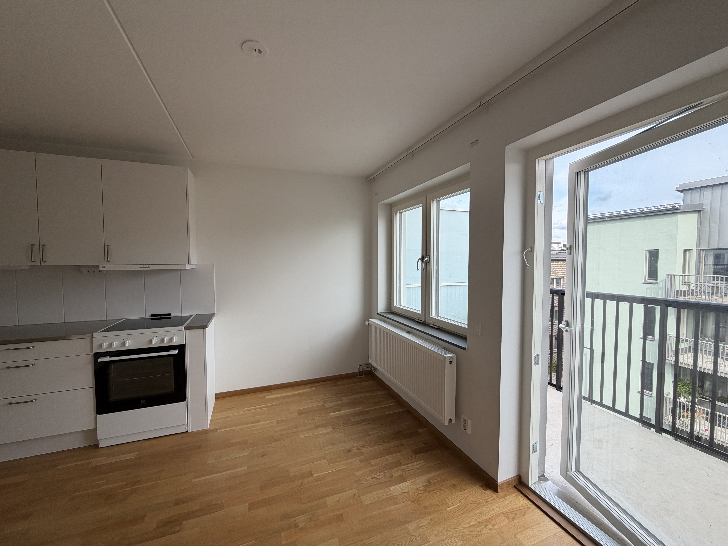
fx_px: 294
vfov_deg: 85.7
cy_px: 273
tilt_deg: -2.5
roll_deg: +0.3
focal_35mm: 14
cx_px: 364
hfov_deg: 102.1
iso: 40
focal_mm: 2.22
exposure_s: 1/181
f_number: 2.2
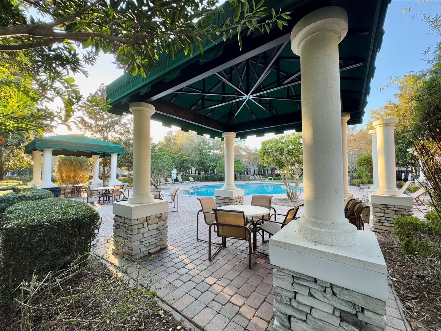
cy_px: 166
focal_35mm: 14
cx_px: 220
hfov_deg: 102.1
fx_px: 178
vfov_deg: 85.7
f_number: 2.2
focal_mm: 2.22
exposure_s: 1/99
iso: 64
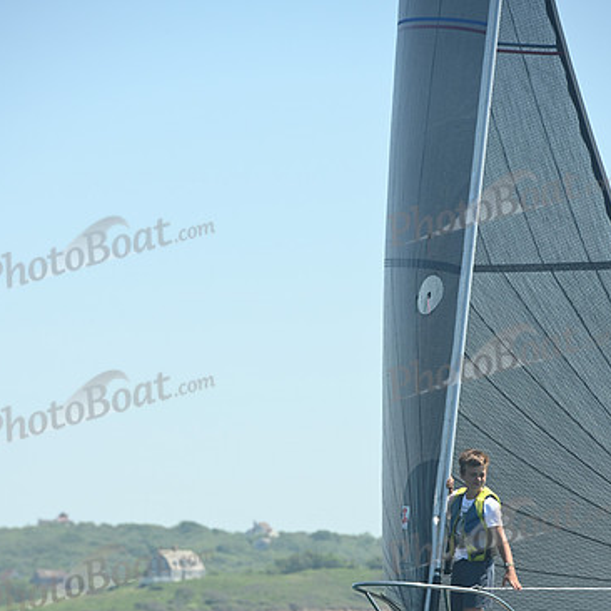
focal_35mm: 263
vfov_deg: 6.7
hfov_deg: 6.7
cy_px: 469
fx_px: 5252
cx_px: 301
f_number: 8
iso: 320
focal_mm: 195
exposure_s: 1/1000
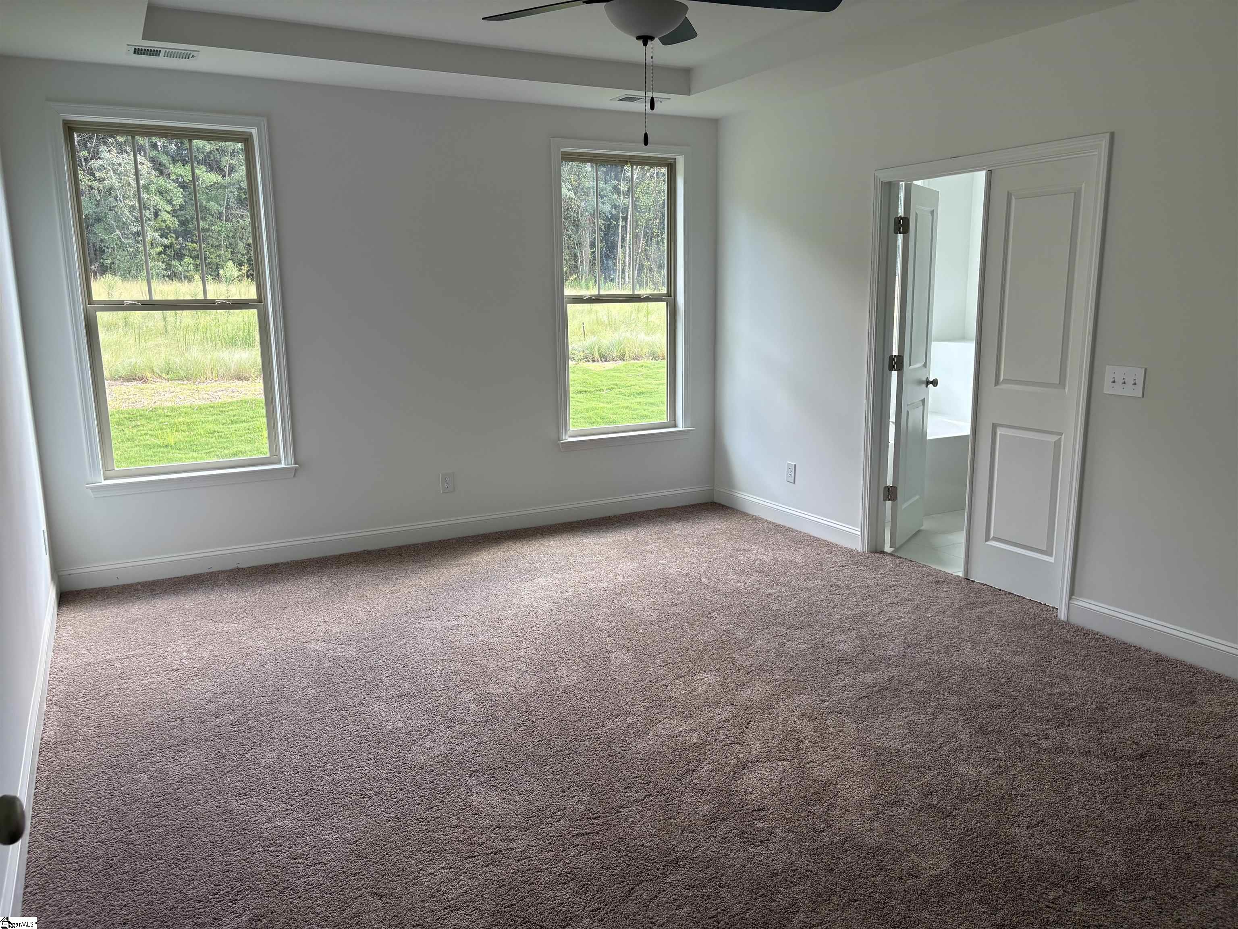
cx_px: 619
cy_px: 464
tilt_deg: -10.0
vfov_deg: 53.1
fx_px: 930
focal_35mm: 26
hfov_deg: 67.3
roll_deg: +0.6
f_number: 1.6
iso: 50
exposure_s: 1/121
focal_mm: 5.96
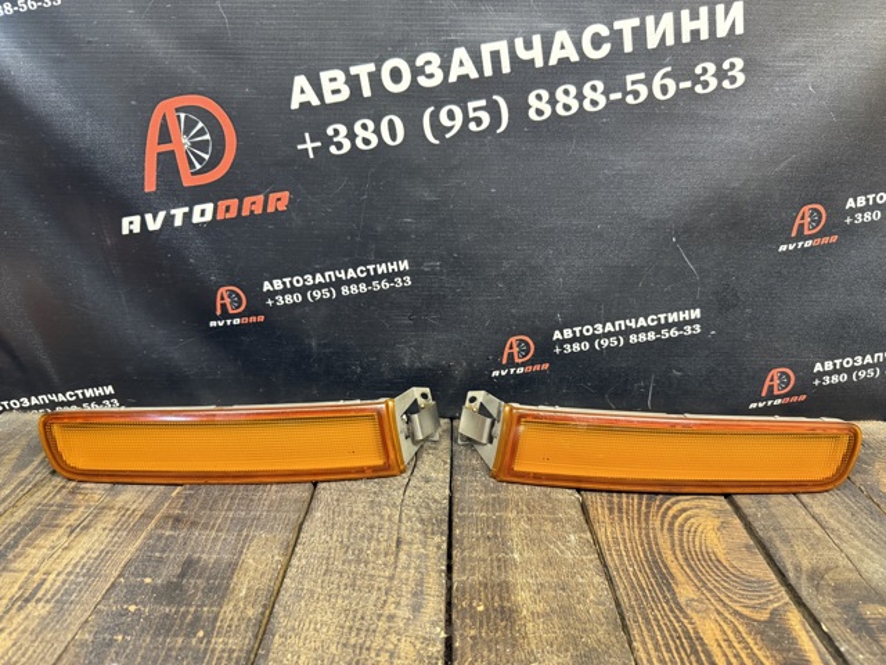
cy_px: 332
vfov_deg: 56.8
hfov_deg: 71.6
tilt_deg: -16.9
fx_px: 614
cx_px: 443
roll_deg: -0.3
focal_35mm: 24
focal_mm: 6.76
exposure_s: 1/50
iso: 640
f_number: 1.78
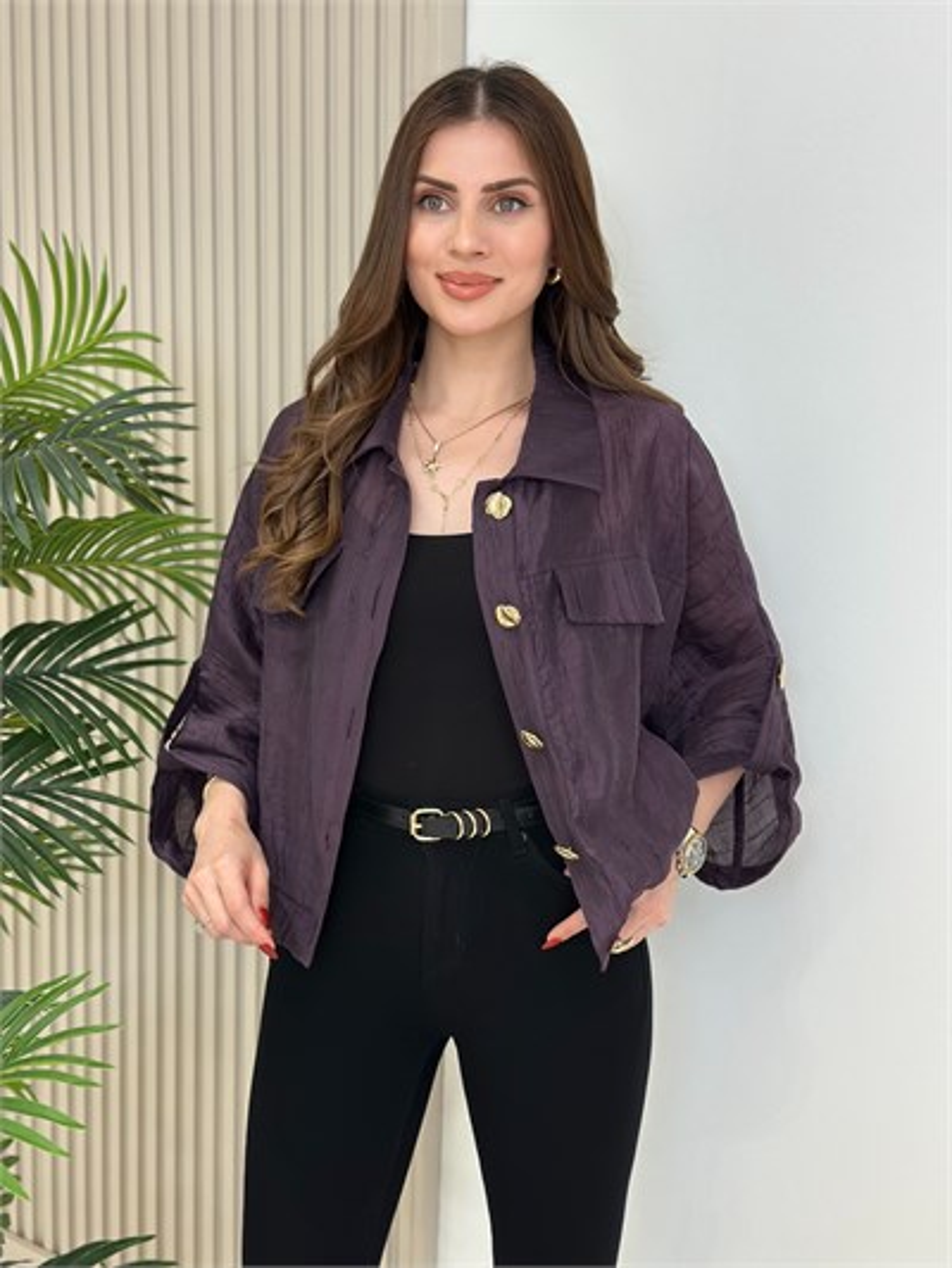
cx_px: 476
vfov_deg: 39.6
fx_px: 1759
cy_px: 634
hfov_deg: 30.3
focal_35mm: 48
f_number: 1.78
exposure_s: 1/167
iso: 125
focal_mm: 6.86
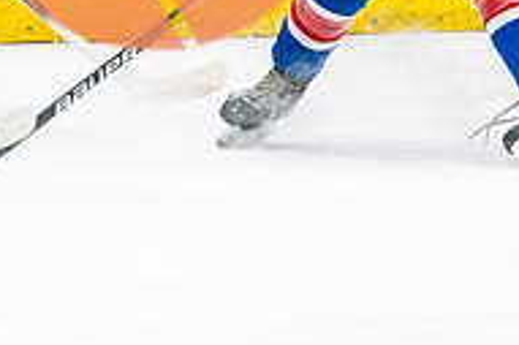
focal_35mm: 810
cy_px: 4
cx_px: 731
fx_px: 11667
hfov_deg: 2.5
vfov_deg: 1.7
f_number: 2.8
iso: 3200
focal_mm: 200
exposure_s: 1/1250
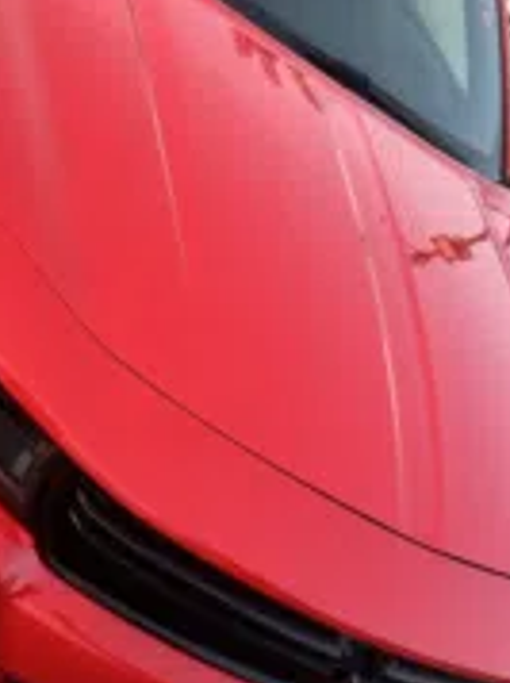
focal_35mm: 54
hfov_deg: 26.8
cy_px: 303
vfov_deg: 35.5
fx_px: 1063
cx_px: 165
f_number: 1.78
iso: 64
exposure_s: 1/156
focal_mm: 6.86
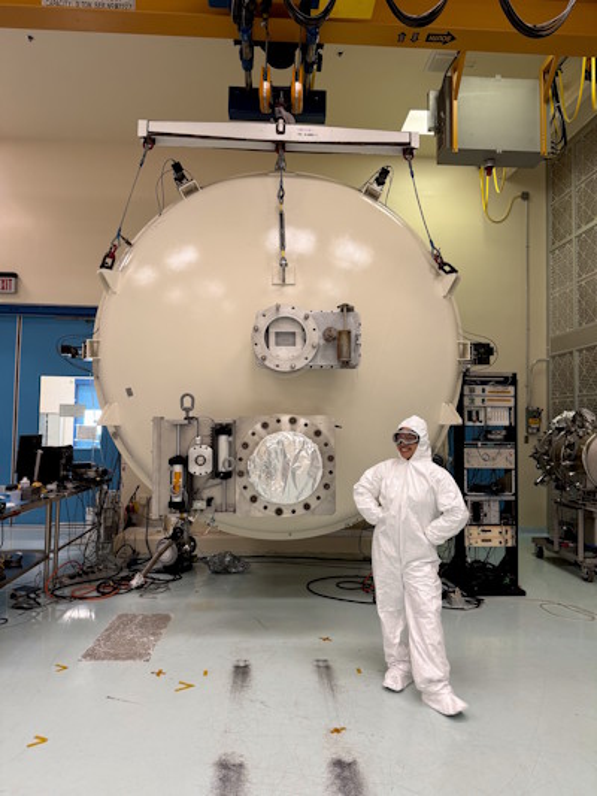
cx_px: 298
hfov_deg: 56.8
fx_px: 552
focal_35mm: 24
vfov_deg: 71.6
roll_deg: -1.6
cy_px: 398
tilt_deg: +2.6
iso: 125
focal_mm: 6.76
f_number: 1.78
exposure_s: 1/60
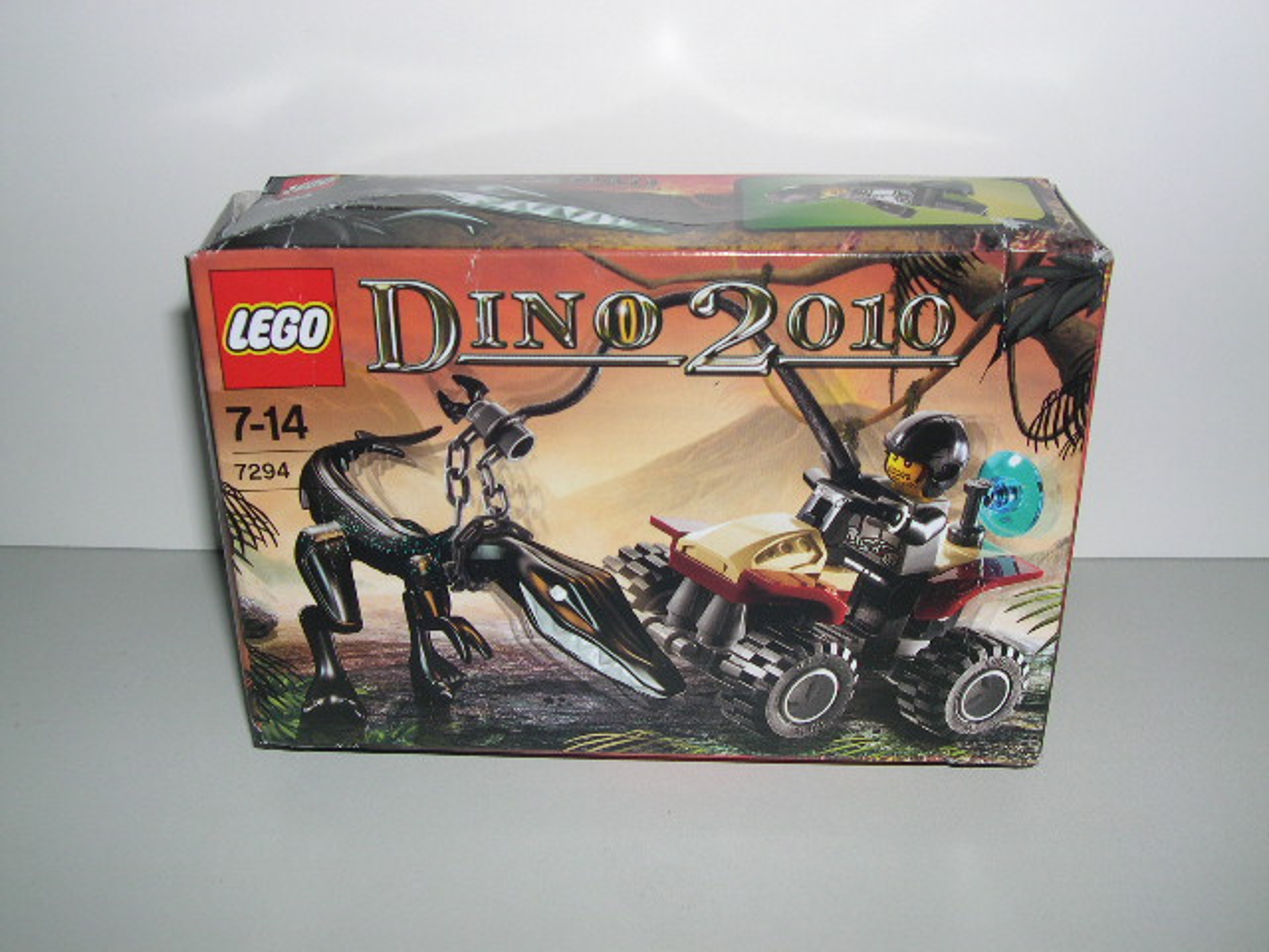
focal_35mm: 38
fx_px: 1393
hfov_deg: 49.0
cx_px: 634
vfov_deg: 37.7
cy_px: 476
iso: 100
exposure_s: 1/60
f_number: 7.6
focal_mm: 8
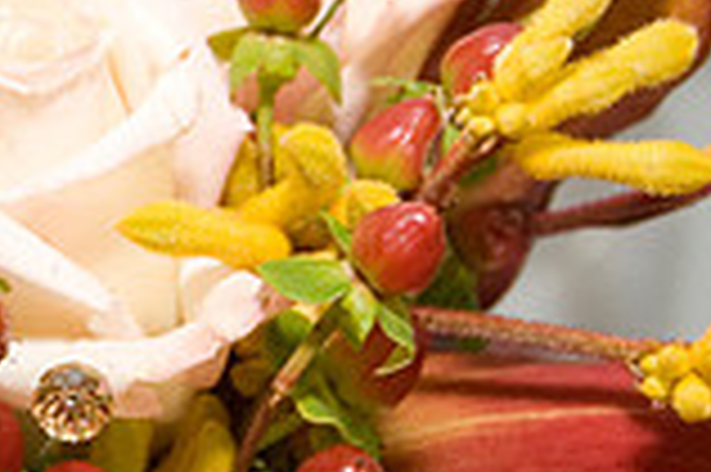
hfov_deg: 9.7
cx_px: -144
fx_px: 4123
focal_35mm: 209
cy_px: 292
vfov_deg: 6.6
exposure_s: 1/60
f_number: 5.6
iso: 400
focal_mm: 38
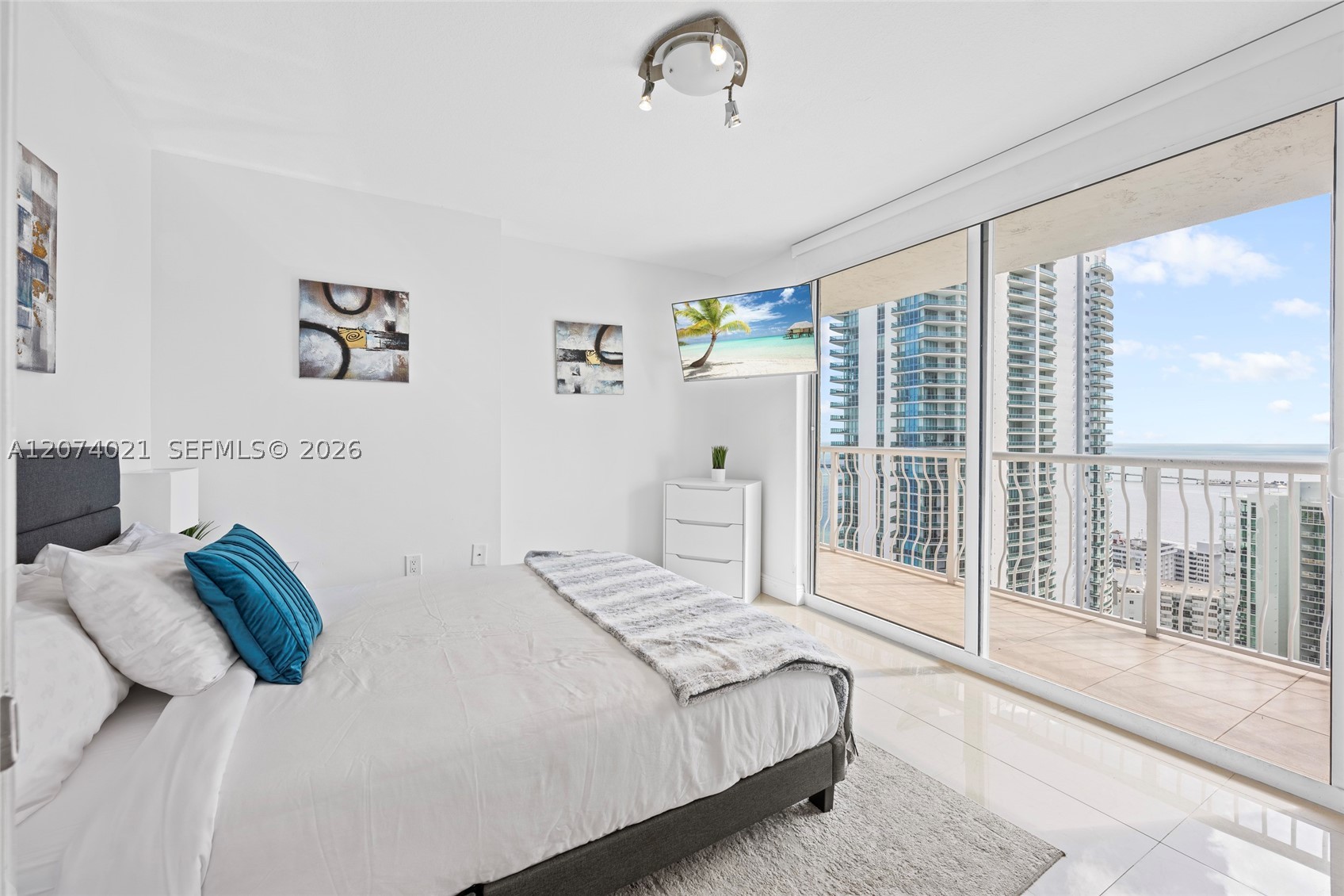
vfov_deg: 81.2
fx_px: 523
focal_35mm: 14
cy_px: 448
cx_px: 672
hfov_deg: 104.3
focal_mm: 14
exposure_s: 1/5
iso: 64
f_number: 8
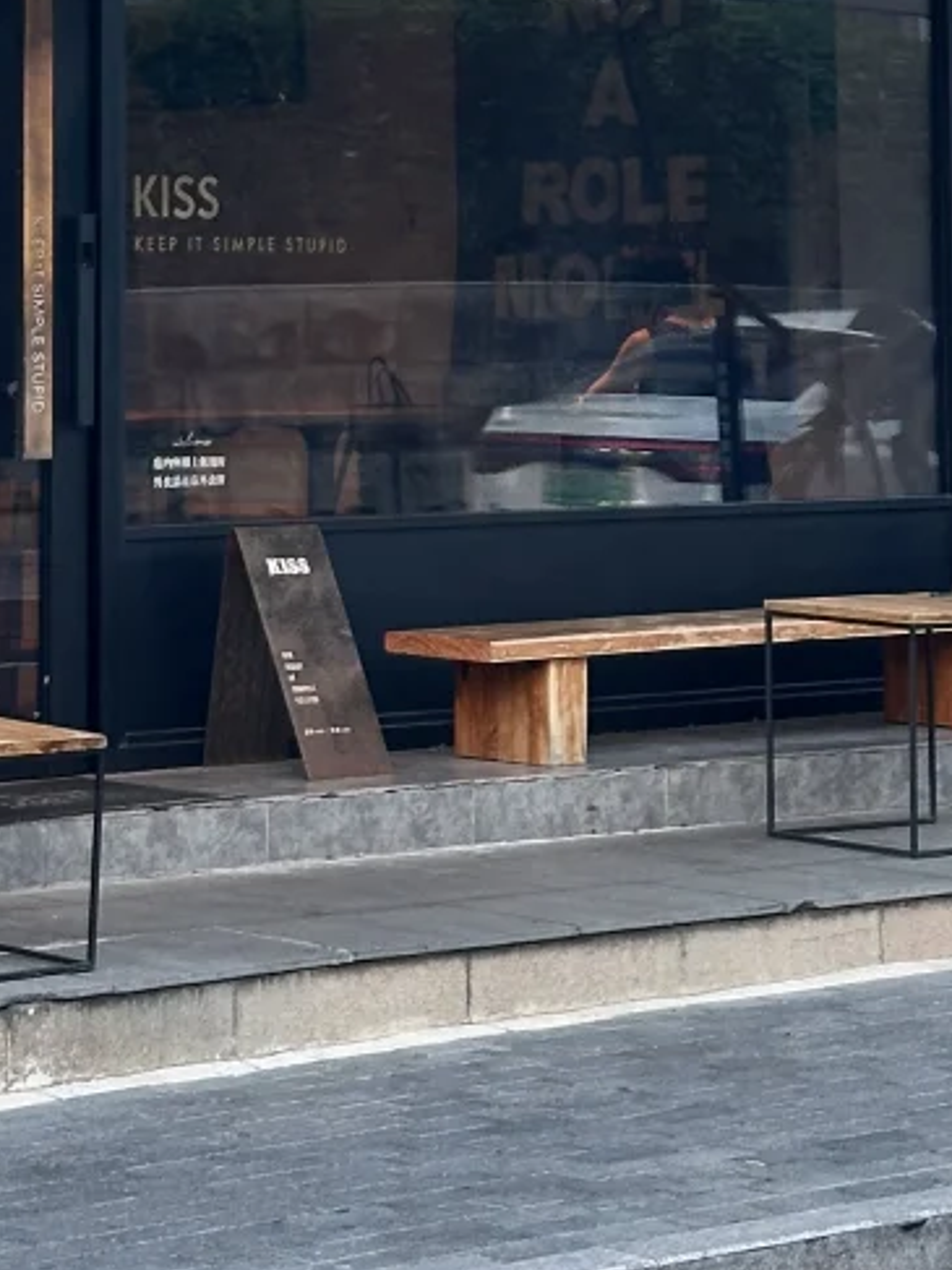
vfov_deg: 13.5
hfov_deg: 10.4
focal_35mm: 142
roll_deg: -0.6
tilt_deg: +6.2
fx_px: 5209
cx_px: 334
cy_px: -279
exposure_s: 1/100
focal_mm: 6.86
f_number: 1.78
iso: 50
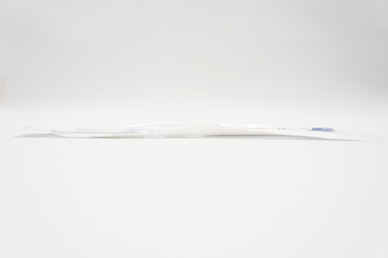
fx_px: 355
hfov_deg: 57.3
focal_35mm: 33
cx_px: 194
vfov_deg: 39.9
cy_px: 129
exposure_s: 1/60
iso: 400
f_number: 5.6
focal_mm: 22
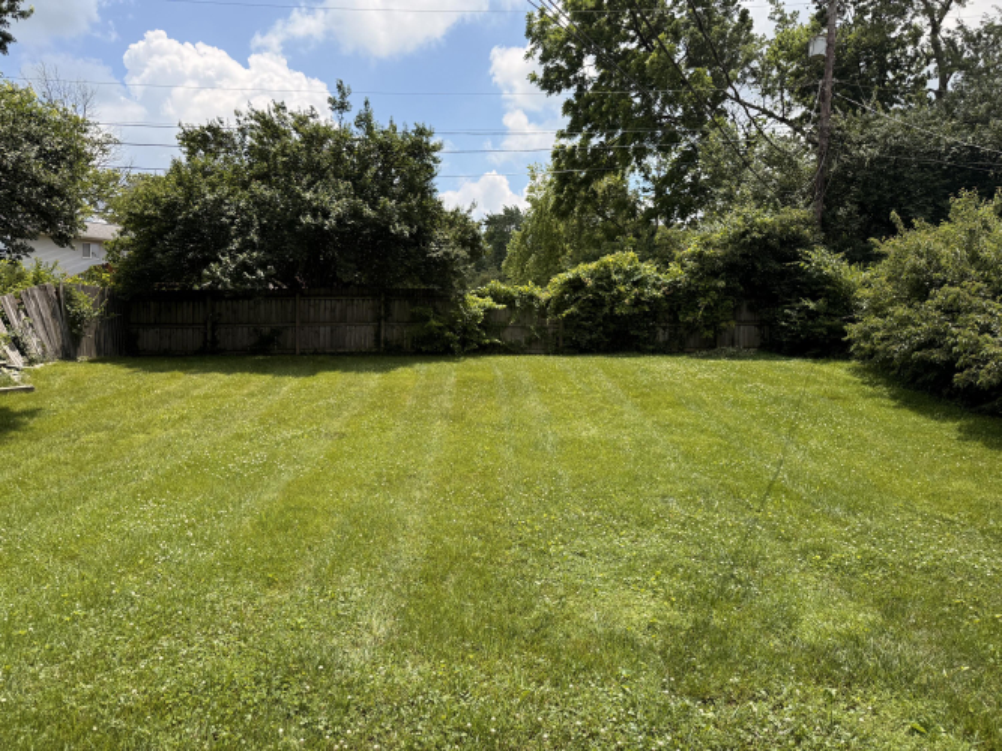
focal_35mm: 24
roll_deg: -0.1
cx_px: 501
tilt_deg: -1.4
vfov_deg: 56.8
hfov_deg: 71.6
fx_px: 695
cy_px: 376
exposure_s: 1/3759
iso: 100
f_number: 1.78
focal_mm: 6.76
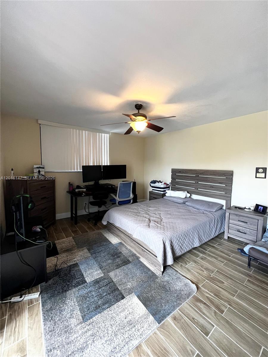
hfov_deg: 89.9
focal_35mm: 13
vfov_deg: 106.2
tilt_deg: -4.1
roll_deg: -0.4
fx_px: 134
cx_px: 134
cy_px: 178
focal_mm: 1.57
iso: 320
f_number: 1.8
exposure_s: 1/60
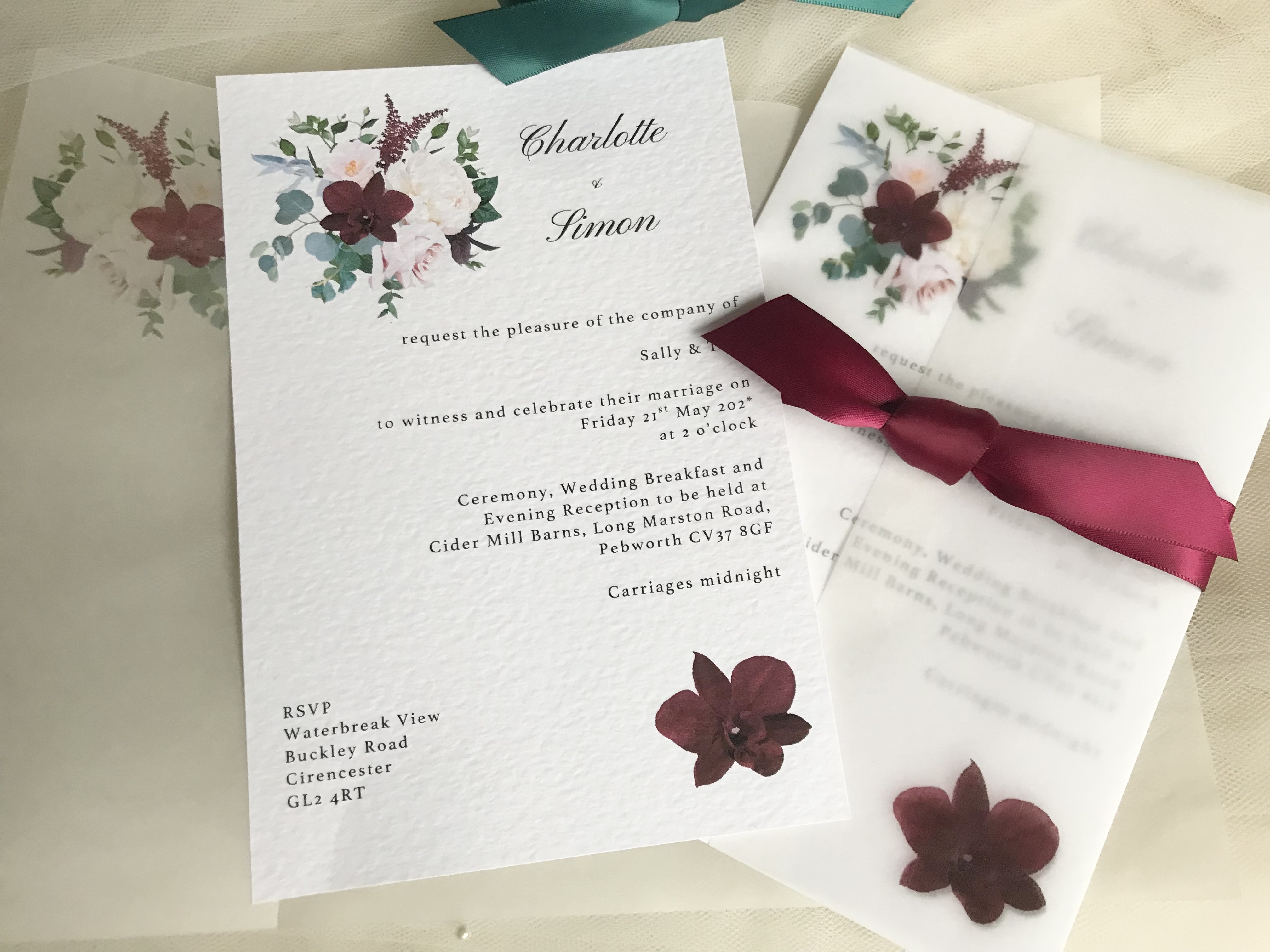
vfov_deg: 49.7
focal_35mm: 28
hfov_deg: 63.4
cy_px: 476
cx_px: 635
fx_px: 1027
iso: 40
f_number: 1.8
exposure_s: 1/25
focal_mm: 3.99
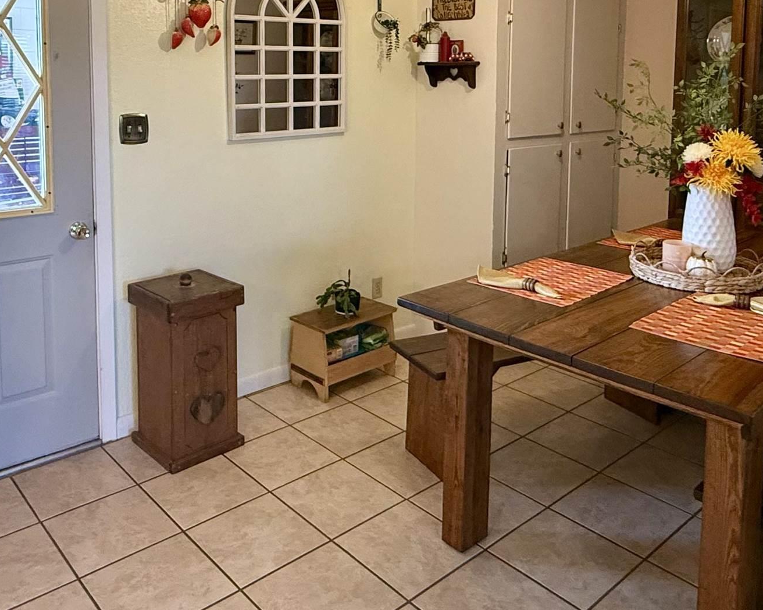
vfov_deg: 44.1
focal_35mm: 32
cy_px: 145
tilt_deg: -4.7
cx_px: 337
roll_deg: -1.1
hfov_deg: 55.5
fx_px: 722
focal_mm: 2.22
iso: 250
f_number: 2.2
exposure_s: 1/60
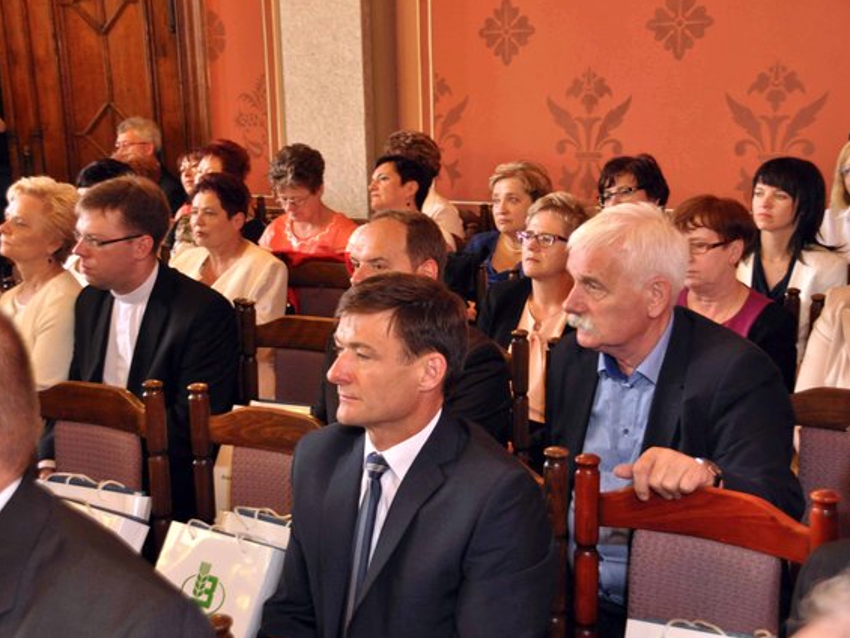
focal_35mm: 53
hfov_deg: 36.1
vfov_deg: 27.5
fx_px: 1302
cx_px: 375
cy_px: 317
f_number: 4.2
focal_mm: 32
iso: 800
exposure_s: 1/30
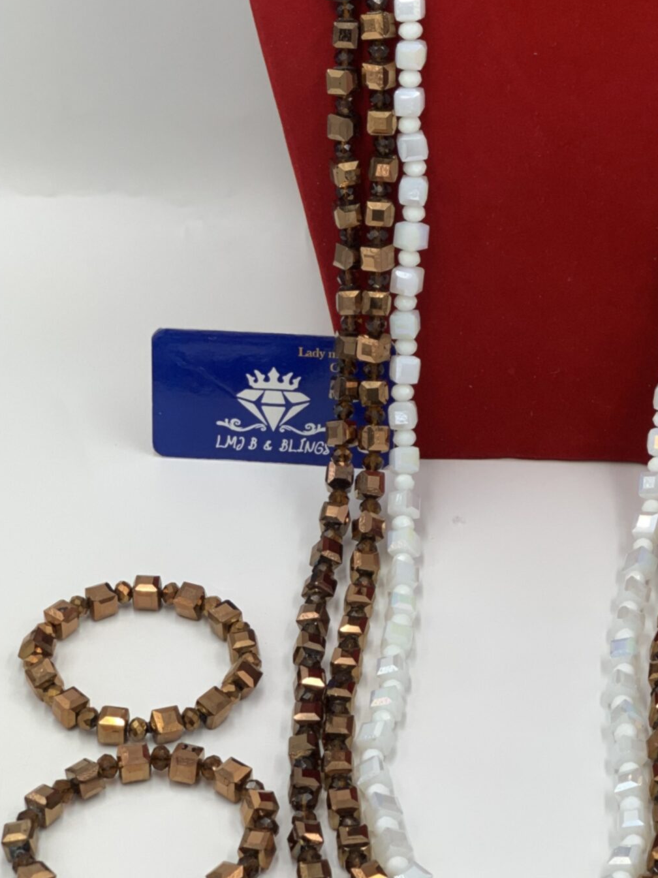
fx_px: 2510
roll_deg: -3.6
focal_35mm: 99
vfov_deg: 19.8
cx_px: 547
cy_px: 272
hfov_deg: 14.8
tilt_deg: -31.7
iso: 25
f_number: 2.4
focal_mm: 6
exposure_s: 1/100
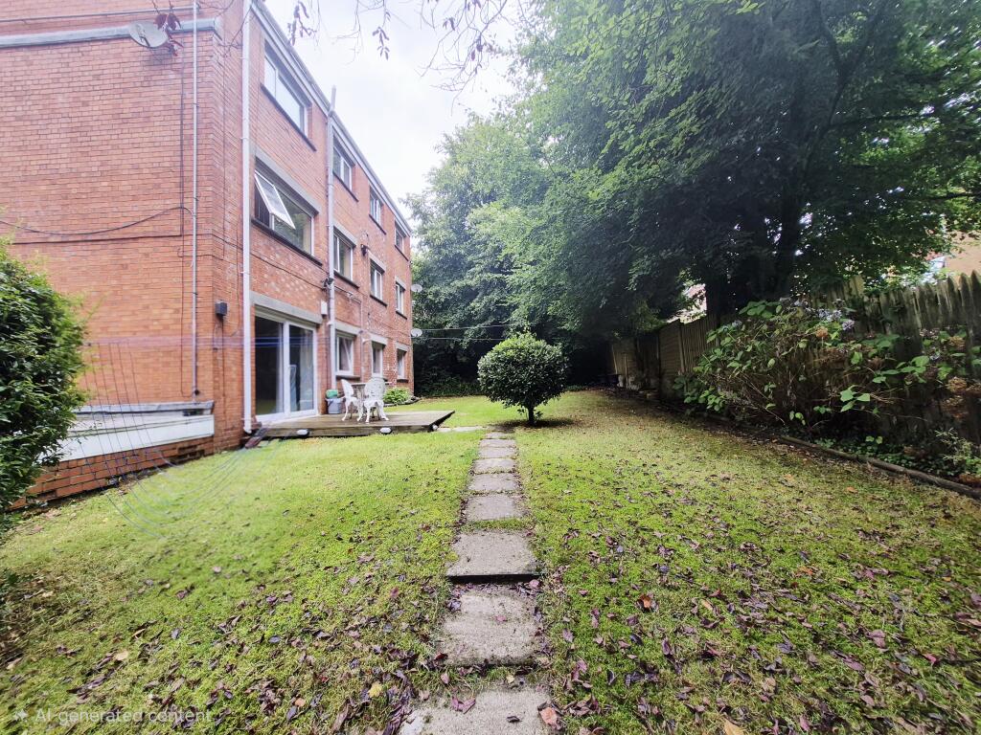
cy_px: 368
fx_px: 368
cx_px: 490
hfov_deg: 106.2
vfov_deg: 89.9
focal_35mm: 13
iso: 40
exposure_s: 1/152
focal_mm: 1.74
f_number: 2.2
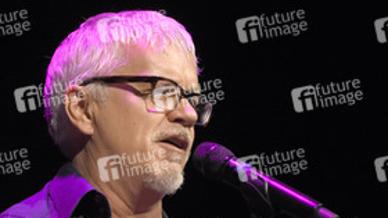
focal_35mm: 506
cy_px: 200
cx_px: 152
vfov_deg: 2.4
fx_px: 5202
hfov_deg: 4.3
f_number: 3.2
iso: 1600
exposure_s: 1/250
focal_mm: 200
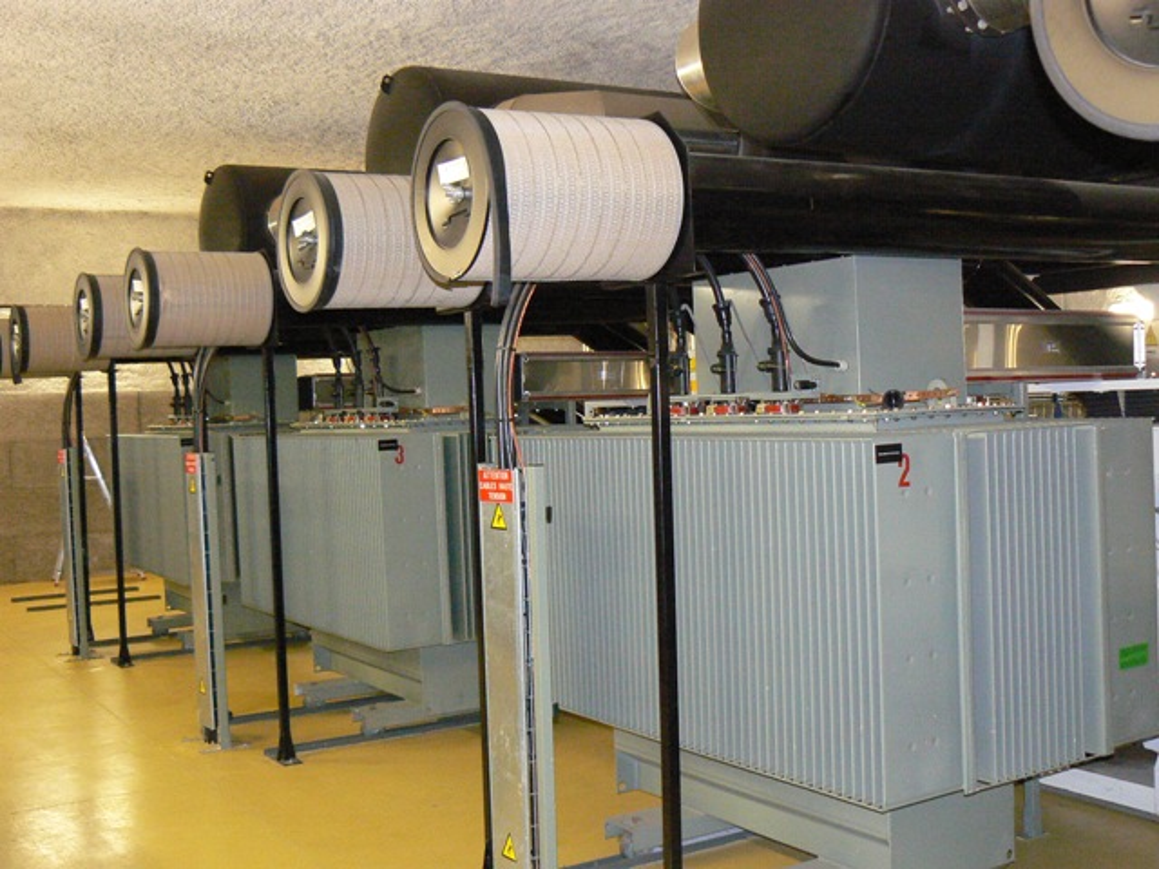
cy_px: 434
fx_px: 1373
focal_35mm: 41
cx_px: 580
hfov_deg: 45.8
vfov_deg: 35.1
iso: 400
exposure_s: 1/30
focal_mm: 6.9
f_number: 2.8
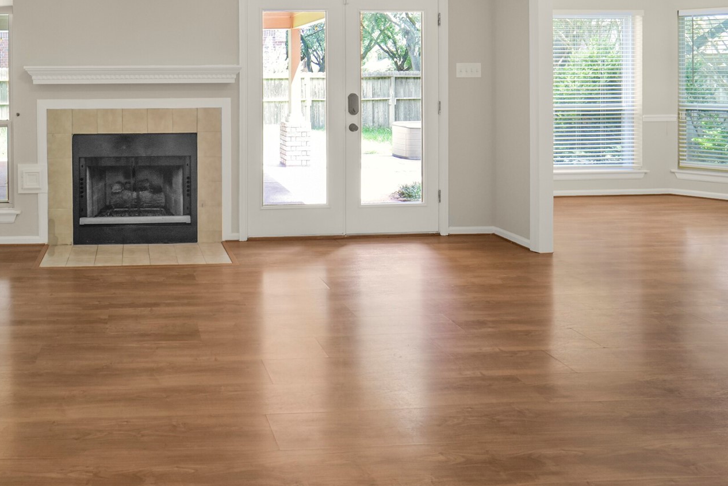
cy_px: 89
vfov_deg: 49.6
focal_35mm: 24
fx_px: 485
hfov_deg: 66.5
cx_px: 139
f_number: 11
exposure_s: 1/10
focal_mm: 14
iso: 500
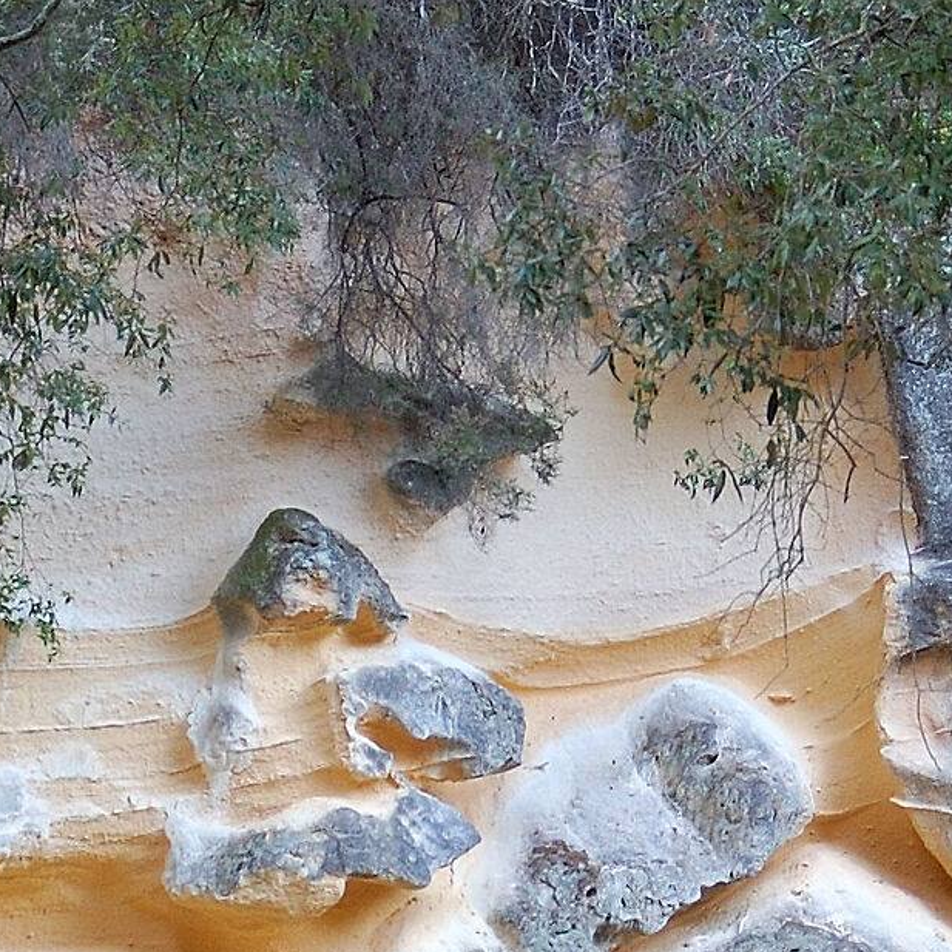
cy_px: 858
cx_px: 91
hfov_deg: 11.3
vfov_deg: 11.3
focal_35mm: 154
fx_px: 4781
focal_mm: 31
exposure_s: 1/25
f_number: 4
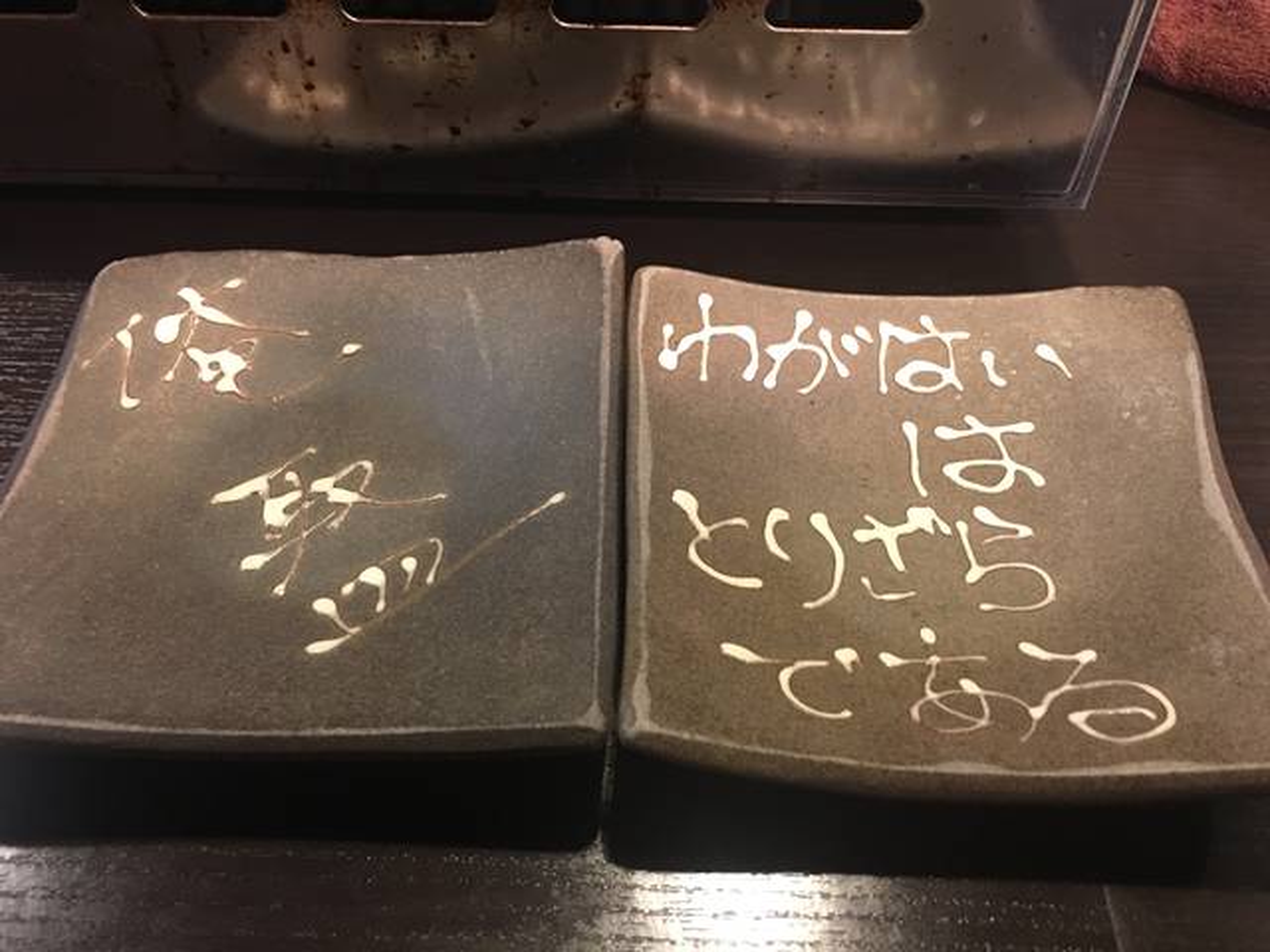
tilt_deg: -50.4
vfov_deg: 48.2
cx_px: 635
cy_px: 476
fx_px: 1064
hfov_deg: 61.7
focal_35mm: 29
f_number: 2.2
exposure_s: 1/4
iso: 64
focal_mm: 4.15
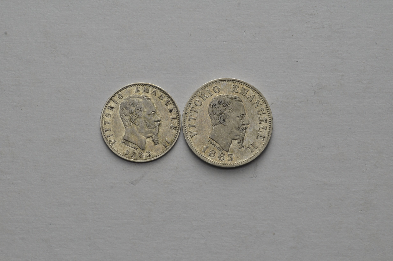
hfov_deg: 24.7
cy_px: 130
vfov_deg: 16.5
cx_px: 196
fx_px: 899
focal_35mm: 82
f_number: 14
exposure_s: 1/250
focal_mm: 55
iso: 400
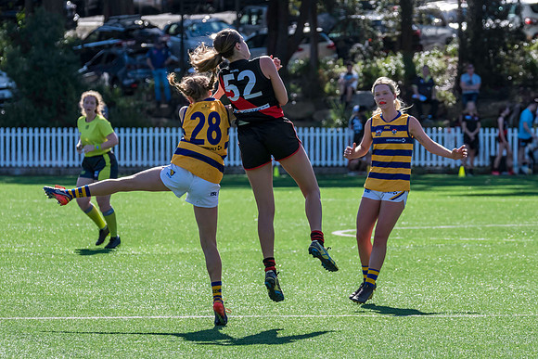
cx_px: 275
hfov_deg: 6.0
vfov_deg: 4.0
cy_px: 150
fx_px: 5136
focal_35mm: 344
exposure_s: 1/1600
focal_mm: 250
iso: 800
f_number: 8
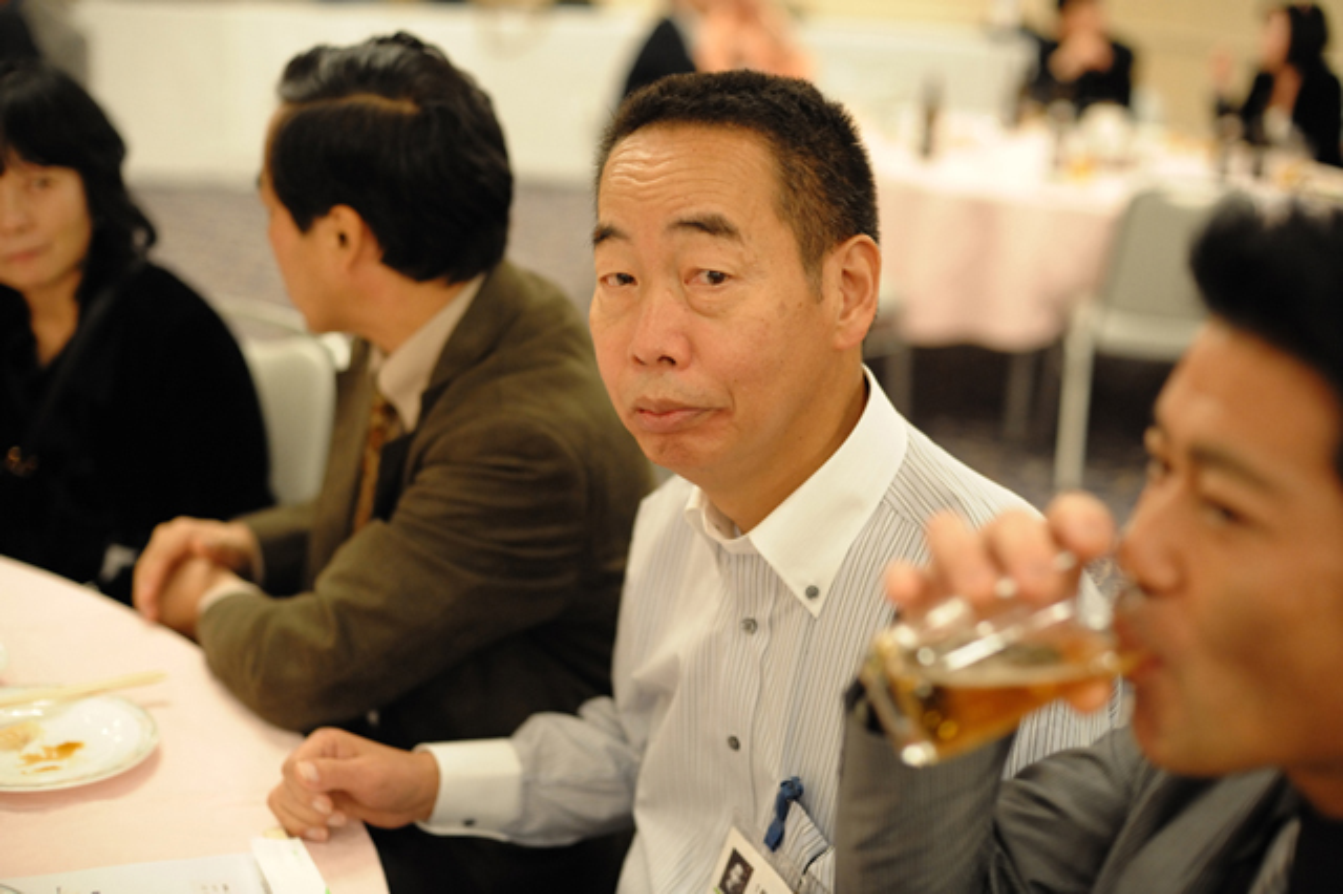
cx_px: 672
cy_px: 447
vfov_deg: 27.0
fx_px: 1864
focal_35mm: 50
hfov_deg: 39.6
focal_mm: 50
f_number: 2.8
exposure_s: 1/100
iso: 2200
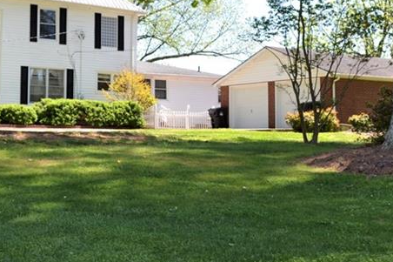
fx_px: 742
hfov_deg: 29.7
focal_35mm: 68
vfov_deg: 19.9
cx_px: 190
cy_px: 77
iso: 100
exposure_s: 1/200
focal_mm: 20
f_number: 5
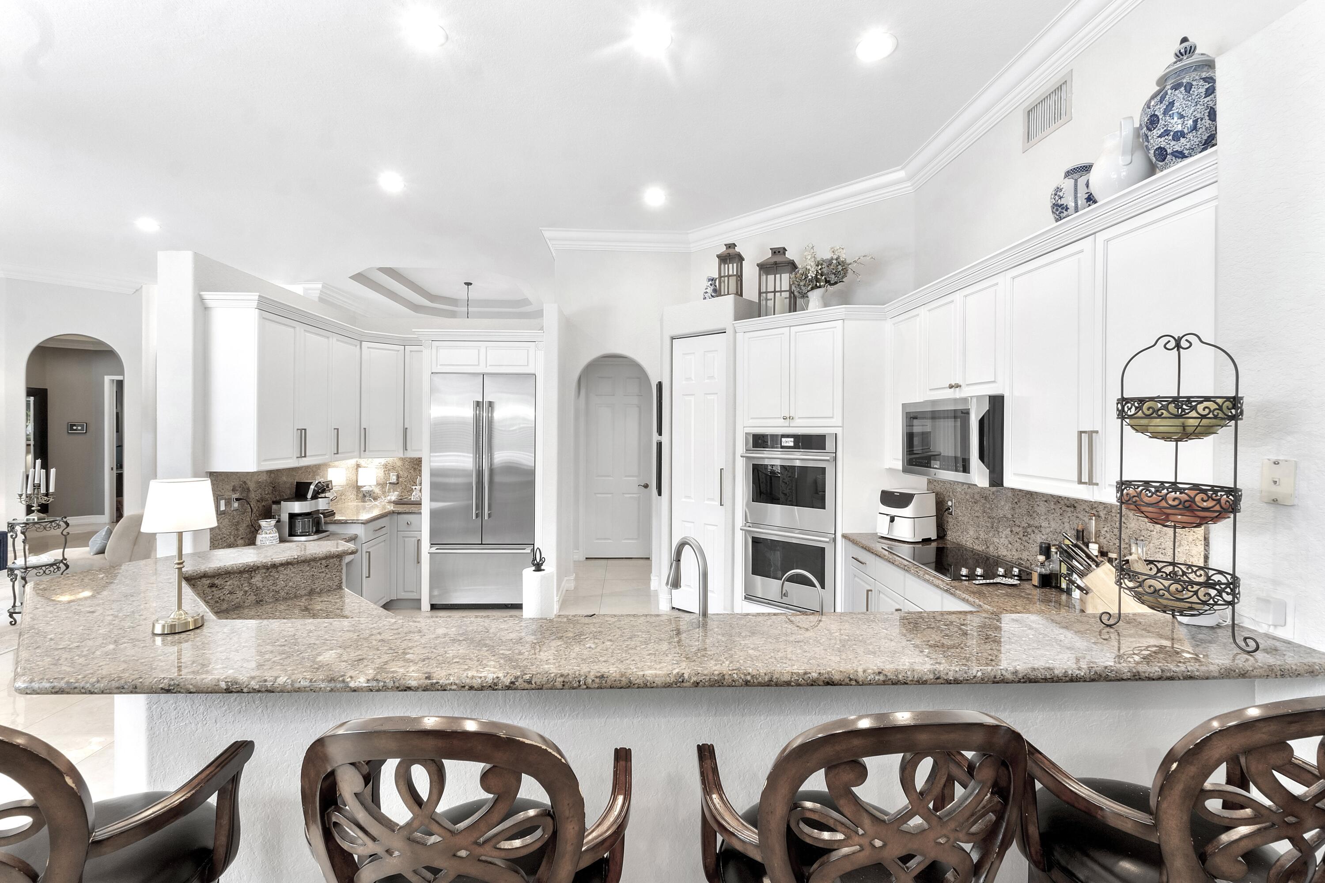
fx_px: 552
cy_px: 442
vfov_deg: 77.3
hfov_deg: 100.4
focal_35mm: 15
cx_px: 662
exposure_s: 1/1.67
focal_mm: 10
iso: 160
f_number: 11
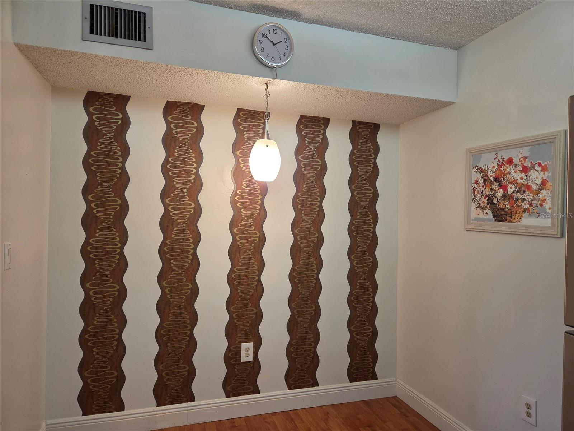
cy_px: 216
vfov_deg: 58.9
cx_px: 287
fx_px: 381
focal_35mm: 23
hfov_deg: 73.9
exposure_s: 1/120
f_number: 1.8
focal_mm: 5.4
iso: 250
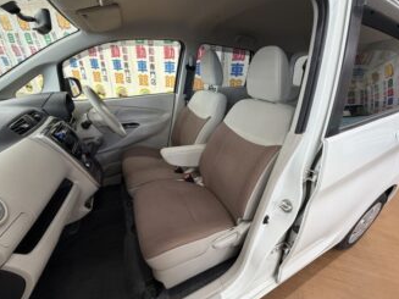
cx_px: 205
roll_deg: -2.6
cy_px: 157
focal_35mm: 15
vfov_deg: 81.7
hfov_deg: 98.2
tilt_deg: -24.8
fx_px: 173
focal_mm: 2.22
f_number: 2.2
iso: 200
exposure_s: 1/100
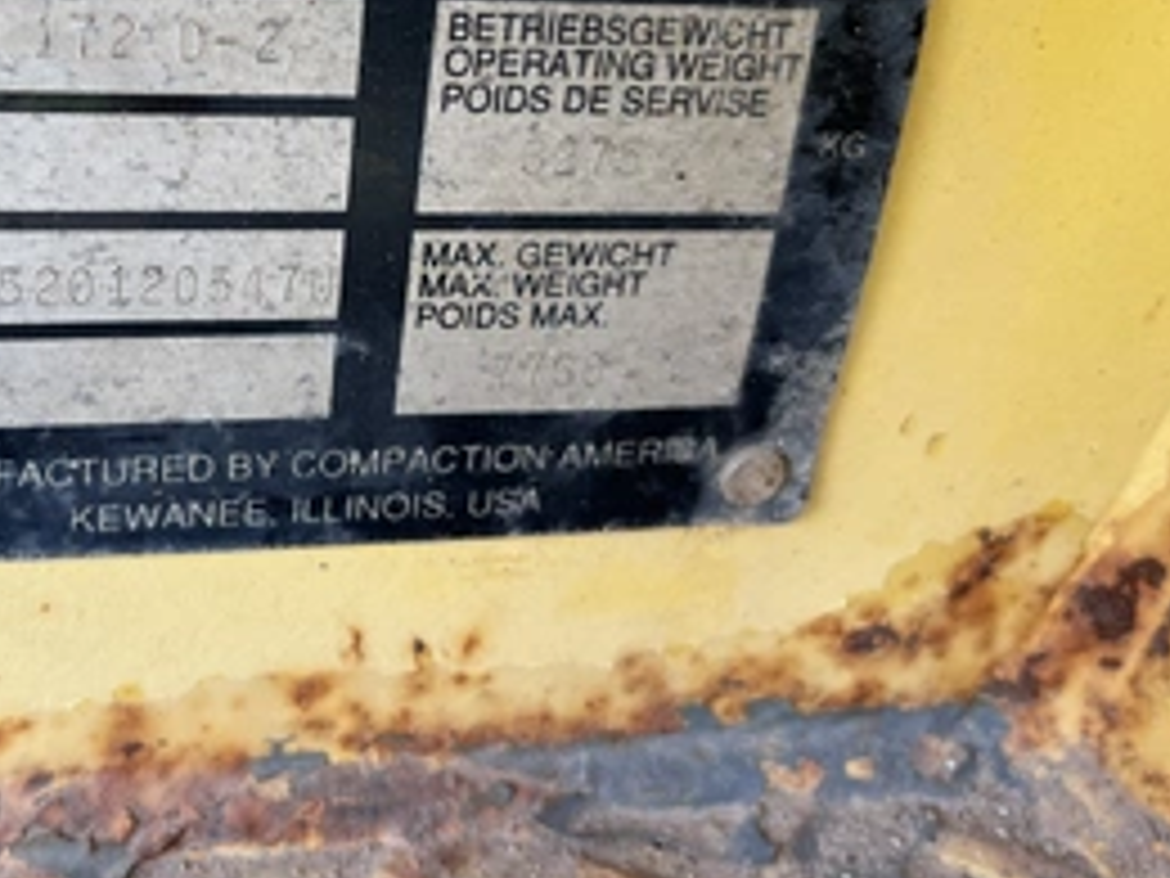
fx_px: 1352
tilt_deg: -15.1
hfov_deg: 45.1
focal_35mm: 40
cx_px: 288
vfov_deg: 35.6
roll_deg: -4.3
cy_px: 293
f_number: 1.6
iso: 80
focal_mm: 5.1
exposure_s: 1/121
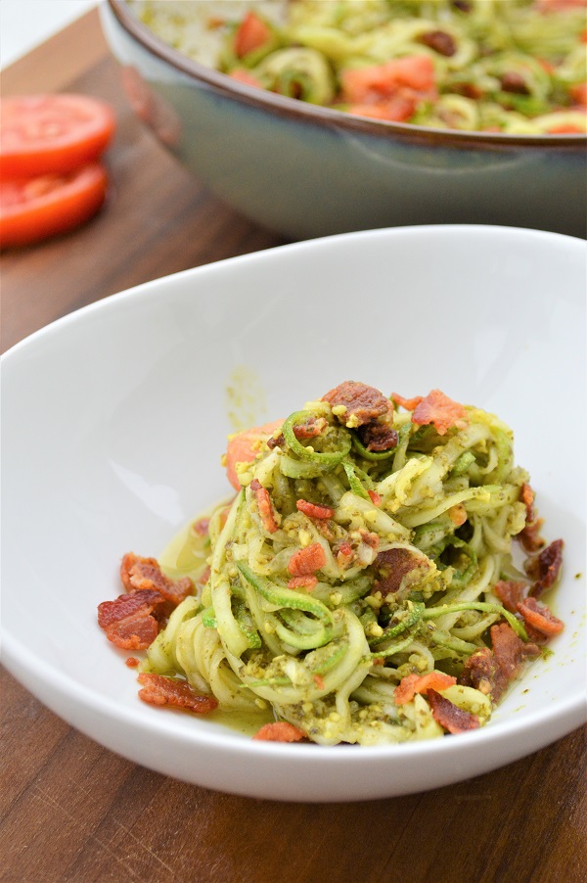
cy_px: 442
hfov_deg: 22.6
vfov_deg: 33.4
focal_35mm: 60
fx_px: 1470
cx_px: 294
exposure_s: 1/500
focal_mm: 40
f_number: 5.3
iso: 720
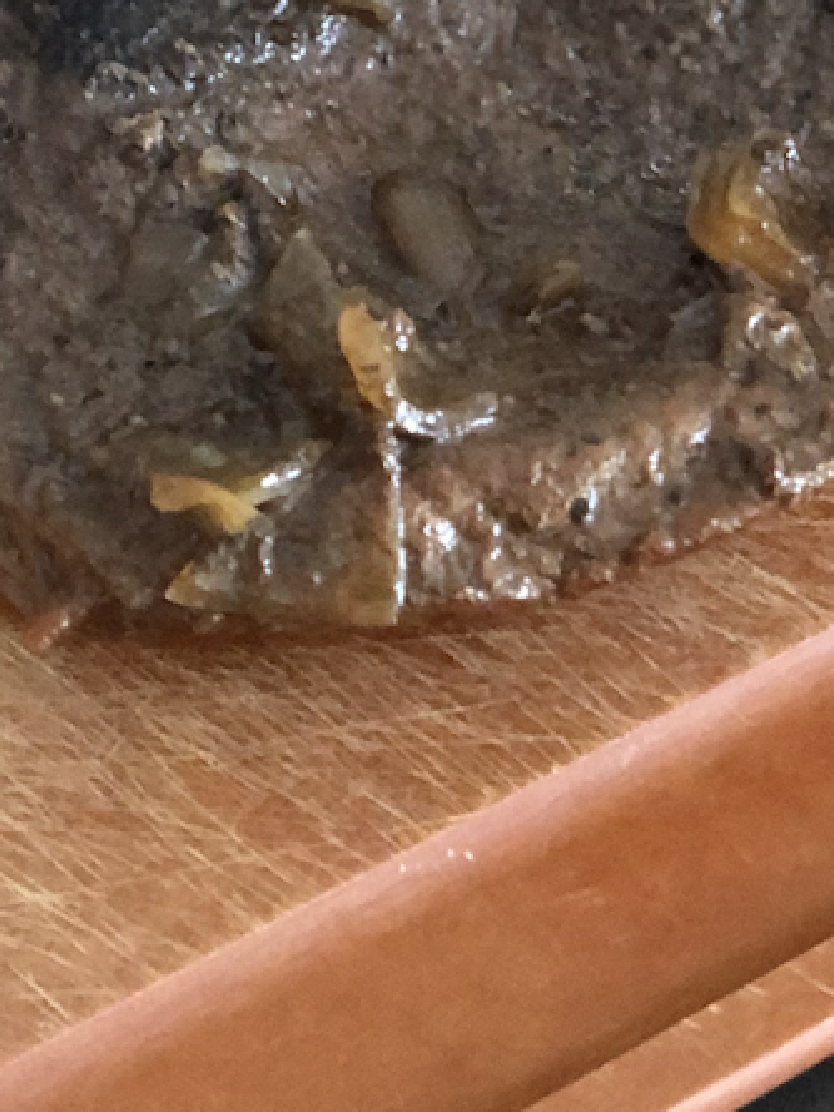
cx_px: 53
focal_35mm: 156
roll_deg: -2.5
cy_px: -41
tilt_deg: -40.1
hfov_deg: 9.5
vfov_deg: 12.5
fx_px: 5011
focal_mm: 6
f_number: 2.4
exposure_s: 1/8
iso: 250
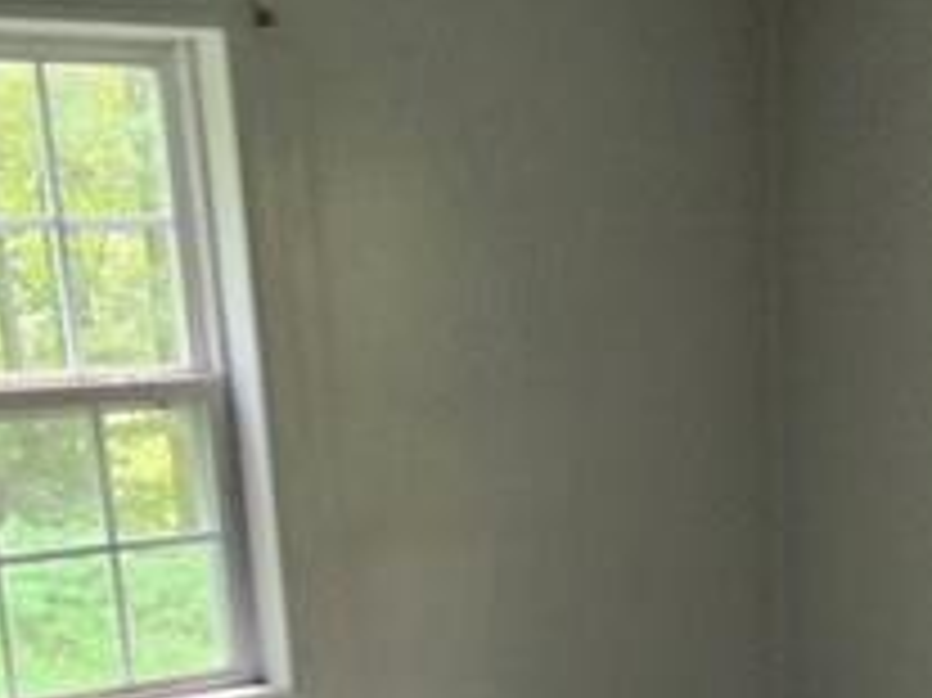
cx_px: 567
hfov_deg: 27.3
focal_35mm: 71
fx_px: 1910
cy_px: 928
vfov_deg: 19.0
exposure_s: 1/60
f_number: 1.8
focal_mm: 5.4
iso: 800
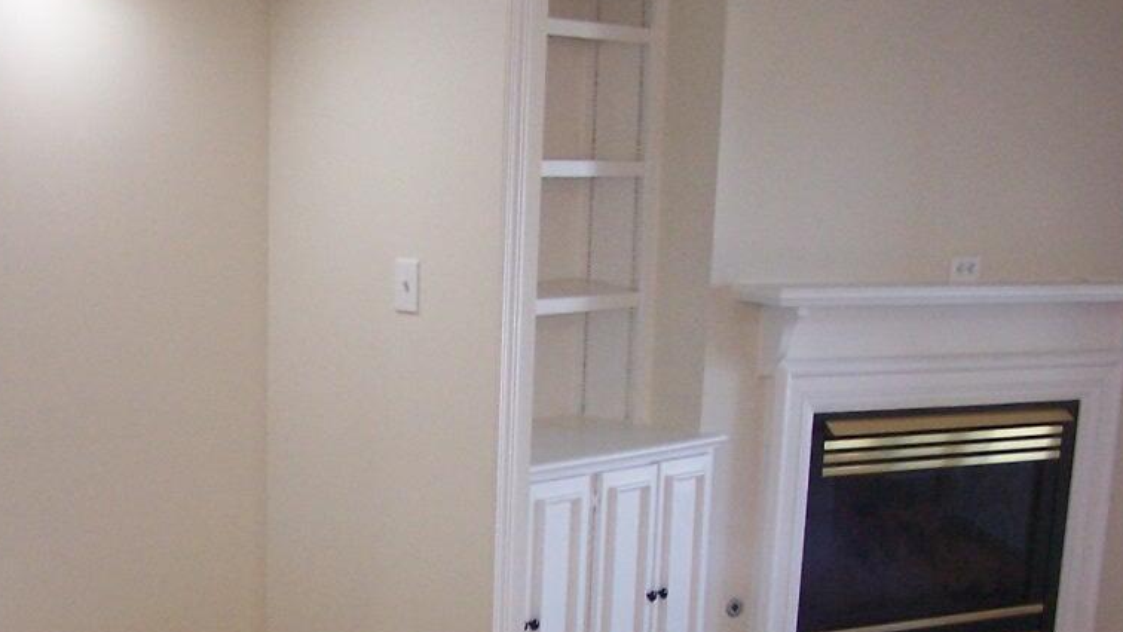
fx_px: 2531
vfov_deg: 14.1
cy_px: 592
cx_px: 443
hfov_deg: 25.0
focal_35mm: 85
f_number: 2.8
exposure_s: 1/30
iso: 140
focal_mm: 6.3
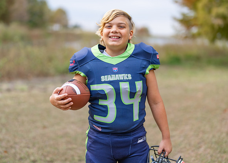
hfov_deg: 32.3
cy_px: 68
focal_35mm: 61
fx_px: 394
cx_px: 116
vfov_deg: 23.3
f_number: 1.2
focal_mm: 50
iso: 100
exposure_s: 1/1250
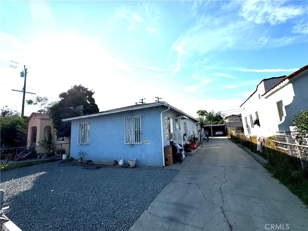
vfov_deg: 85.7
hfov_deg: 102.1
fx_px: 125
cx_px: 154
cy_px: 116
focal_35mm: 14
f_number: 2.2
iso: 50
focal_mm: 2.22
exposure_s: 1/3906
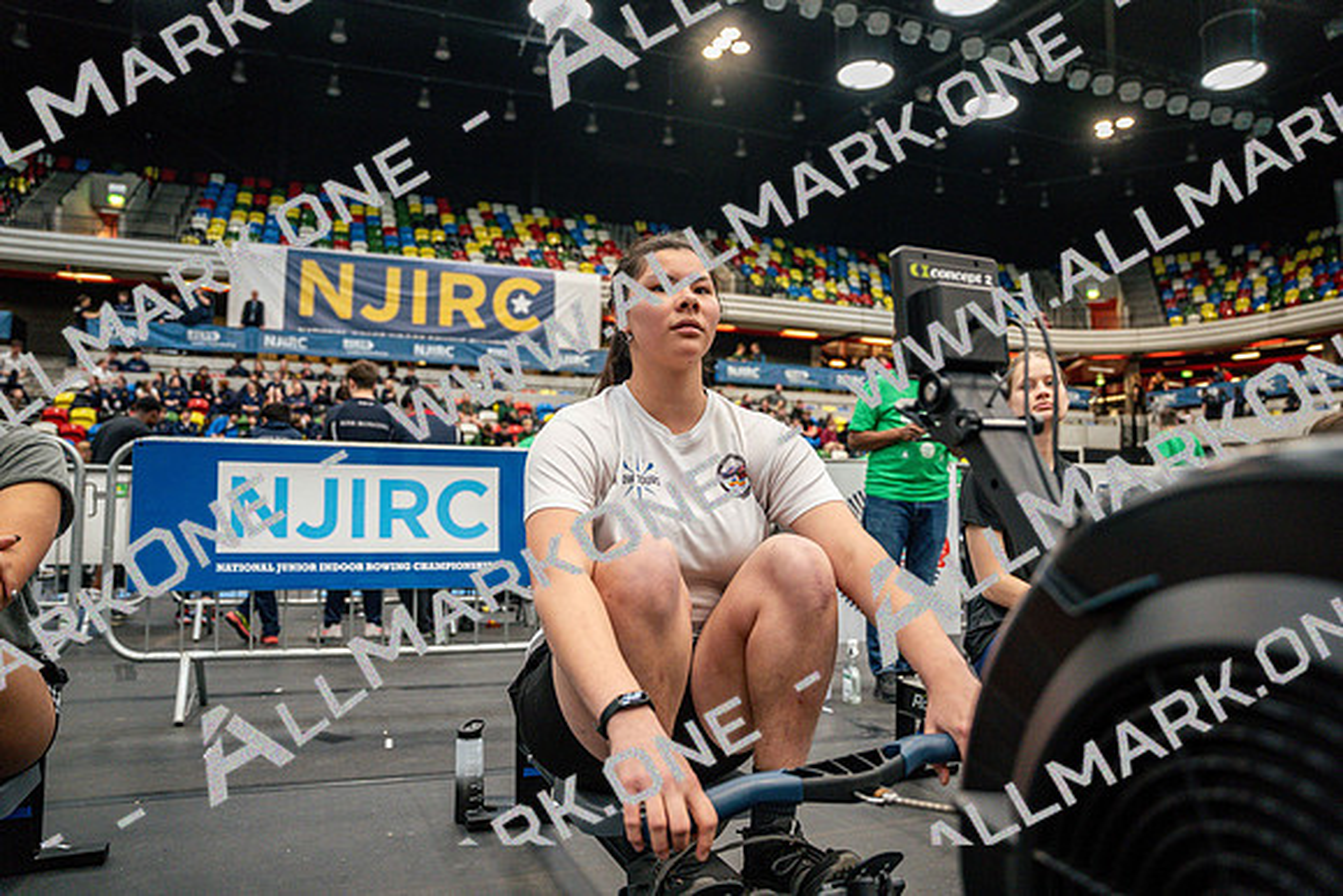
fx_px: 937
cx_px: 672
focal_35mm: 25
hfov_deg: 71.3
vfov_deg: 51.1
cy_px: 448
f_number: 2.8
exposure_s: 1/200
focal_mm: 25.1
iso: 2500
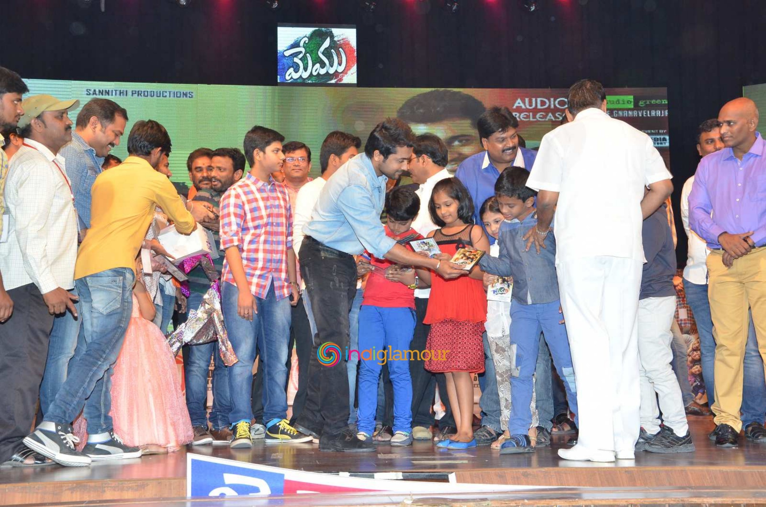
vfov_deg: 28.0
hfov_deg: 41.2
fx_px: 1019
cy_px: 254
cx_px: 383
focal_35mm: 48
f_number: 7.1
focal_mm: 32
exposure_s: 1/125
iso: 1600
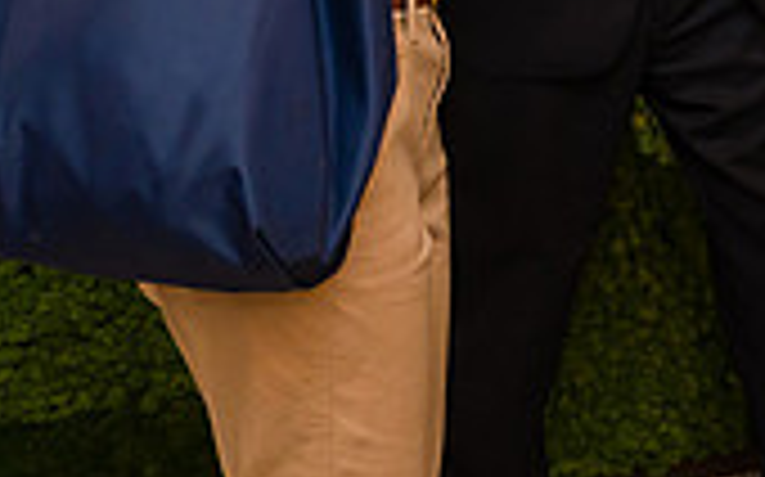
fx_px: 2313
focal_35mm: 111
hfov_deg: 17.7
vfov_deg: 11.2
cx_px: 975
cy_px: -274
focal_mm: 27.5
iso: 1000
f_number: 3.2
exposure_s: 1/200
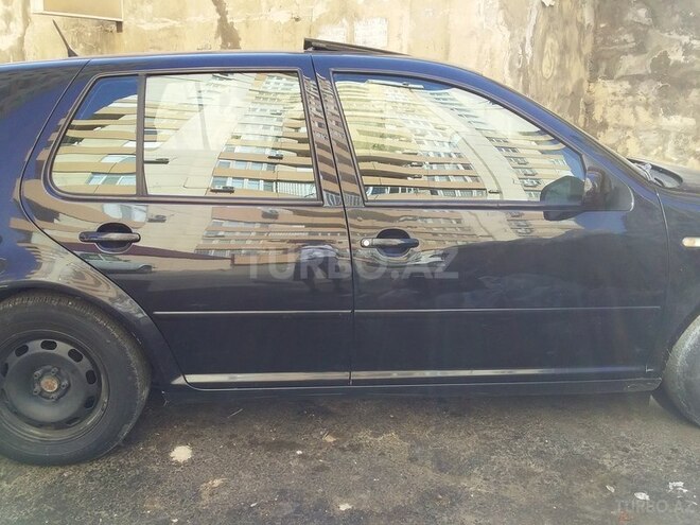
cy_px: 262
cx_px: 350
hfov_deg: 58.4
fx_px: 627
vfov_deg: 45.4
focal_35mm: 31
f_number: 2.2
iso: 40
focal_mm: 3.3
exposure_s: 1/212
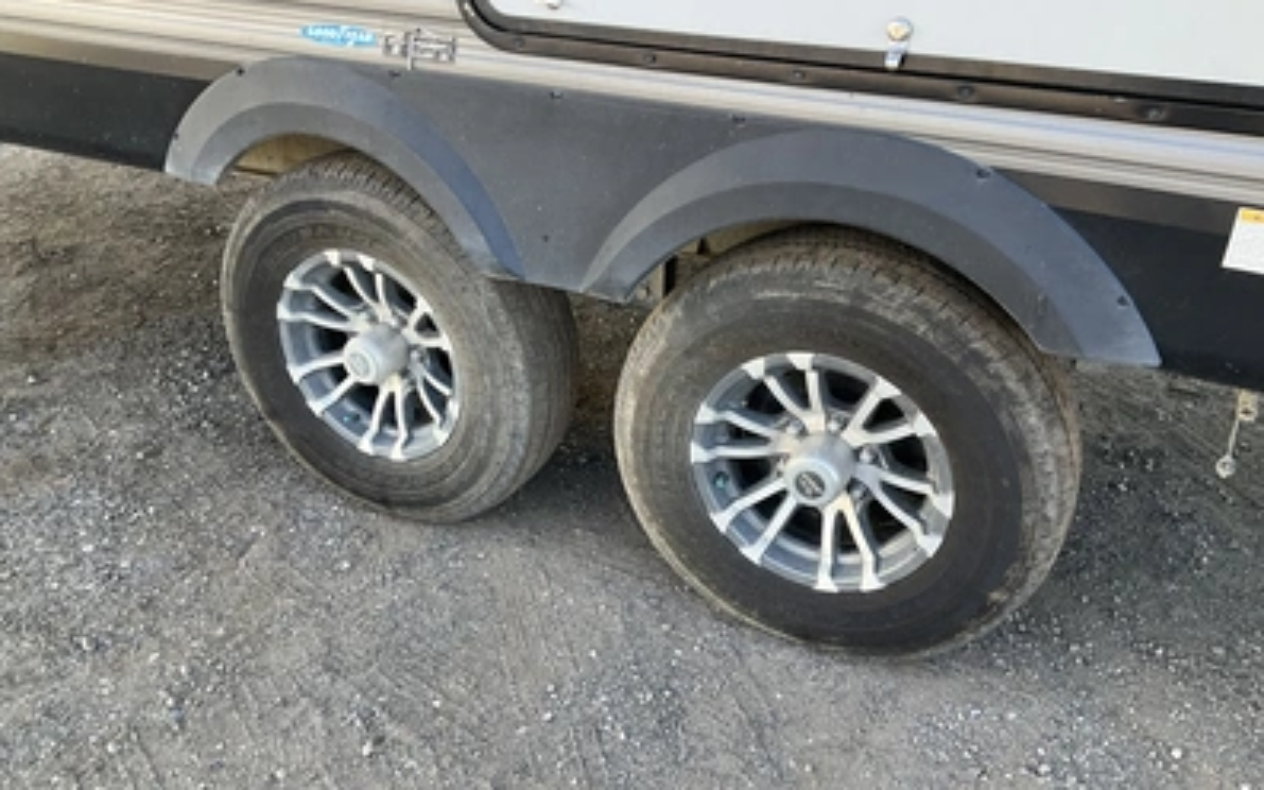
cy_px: 414
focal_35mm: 31
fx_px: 1068
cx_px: 630
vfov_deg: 40.6
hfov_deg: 61.2
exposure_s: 1/122
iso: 20
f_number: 1.8
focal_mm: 3
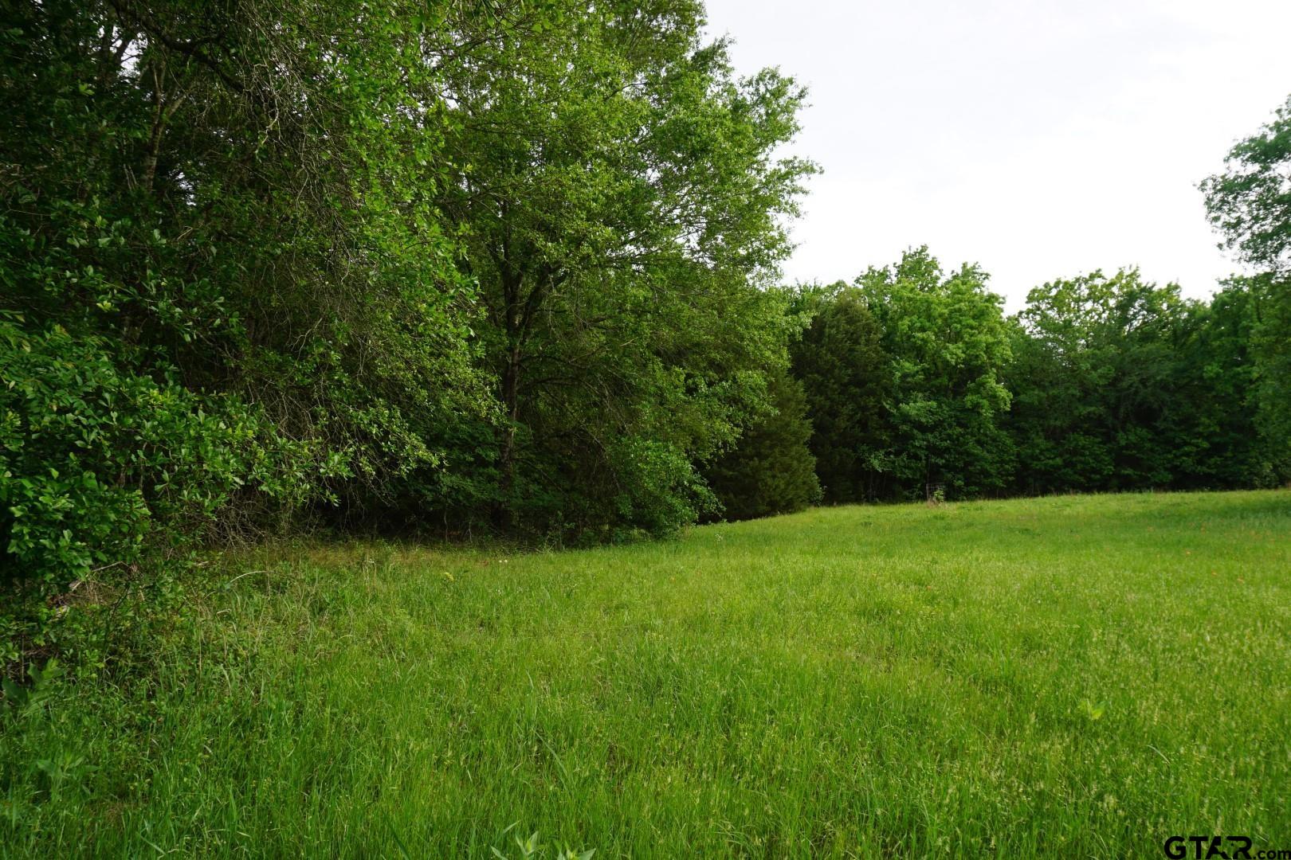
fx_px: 861
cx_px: 646
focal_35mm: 24
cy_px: 430
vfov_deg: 53.1
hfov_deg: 73.7
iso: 100
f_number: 7.1
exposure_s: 1/80
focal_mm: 16
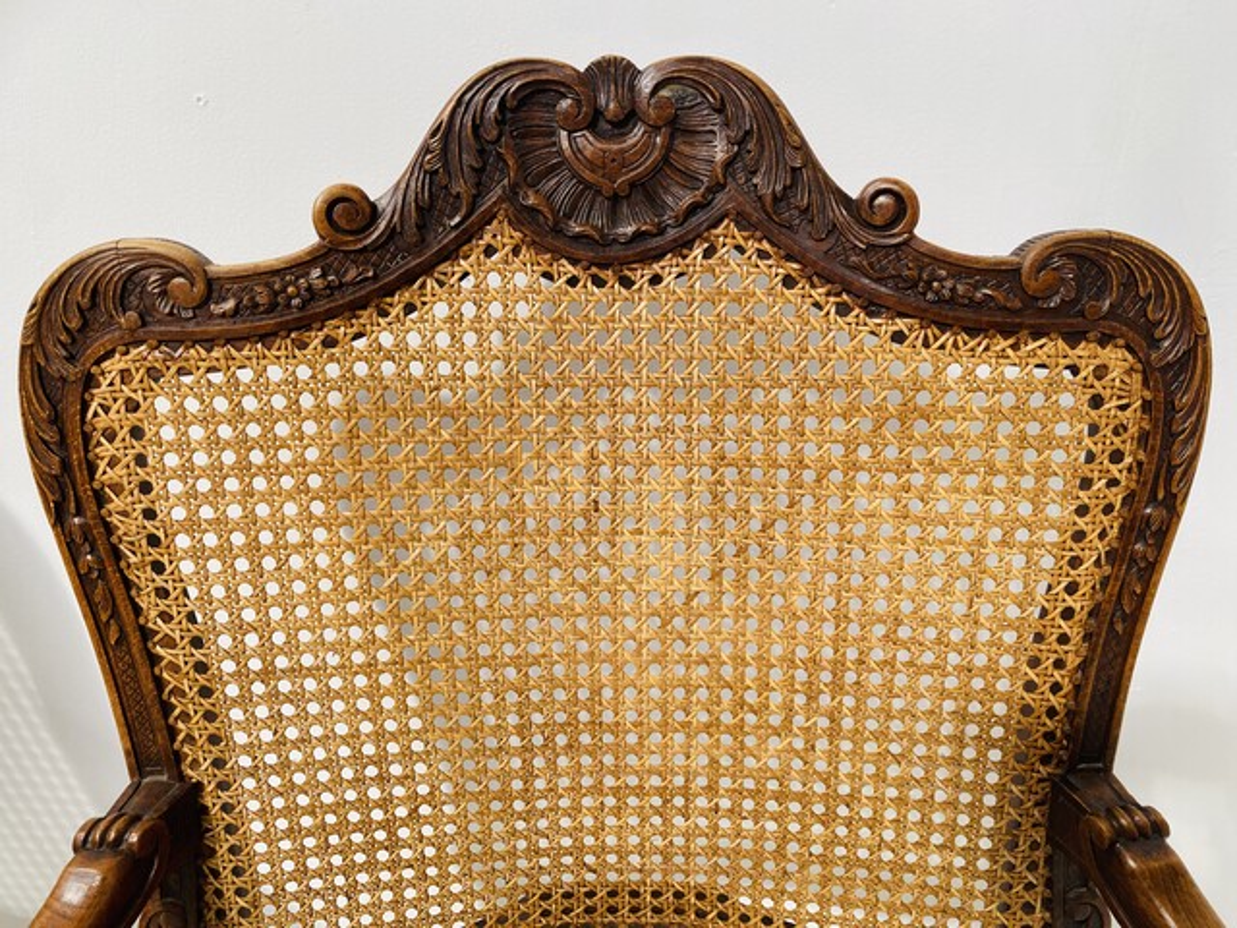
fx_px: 929
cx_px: 618
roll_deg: +0.4
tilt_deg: -32.4
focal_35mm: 26
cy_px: 464
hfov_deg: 67.3
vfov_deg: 53.1
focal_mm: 4.25
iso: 125
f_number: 1.8
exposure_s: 1/115
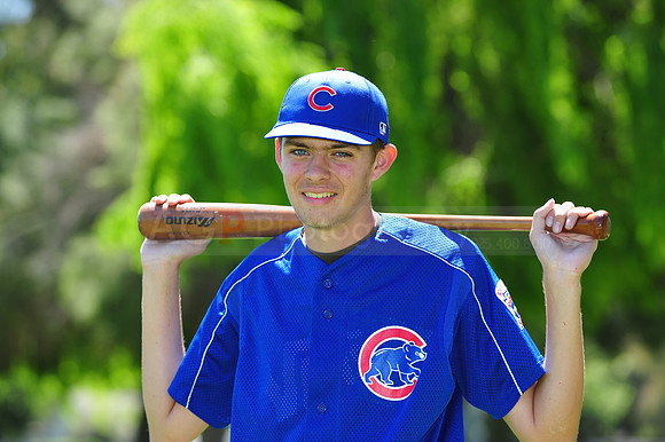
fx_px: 3231
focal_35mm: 175
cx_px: 332
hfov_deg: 11.8
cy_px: 221
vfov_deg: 7.8
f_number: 5.6
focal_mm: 175
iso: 200
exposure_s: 1/250
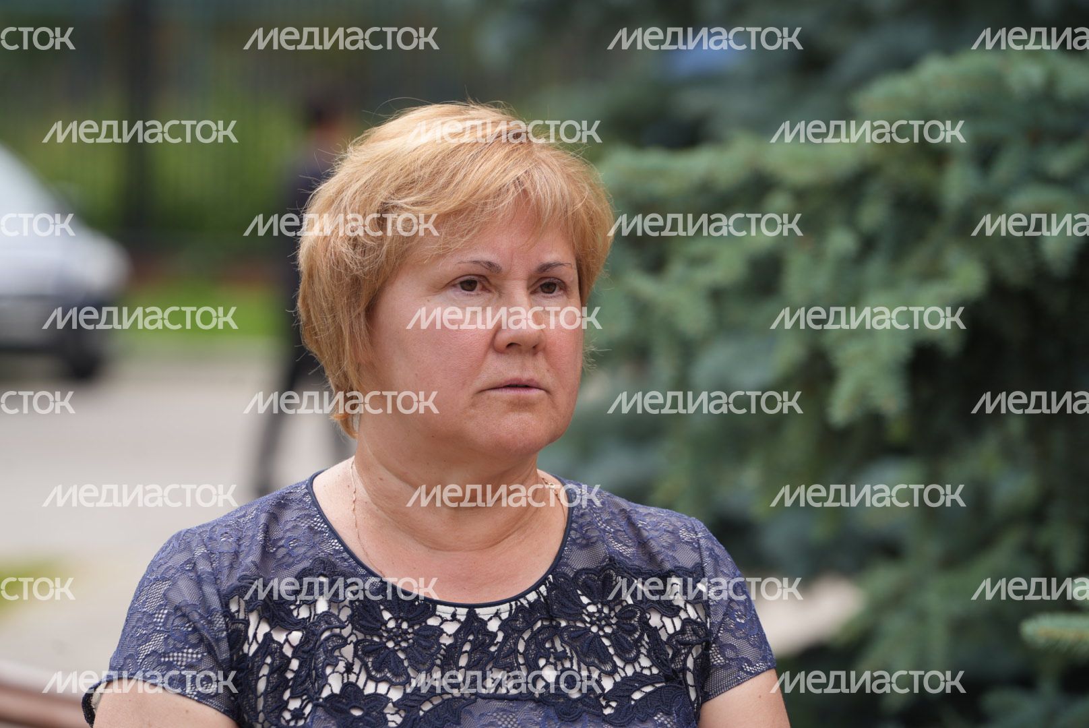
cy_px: 364
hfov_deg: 10.3
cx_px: 544
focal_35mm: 200
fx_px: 6054
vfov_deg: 6.9
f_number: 5.6
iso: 125
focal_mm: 200
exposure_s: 1/200
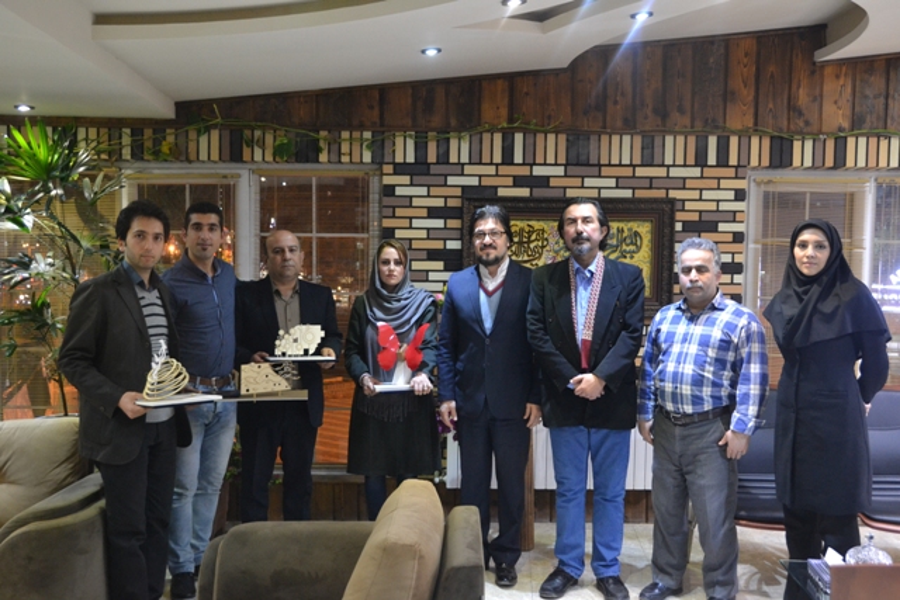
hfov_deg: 49.5
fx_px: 975
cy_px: 300
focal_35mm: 39
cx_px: 450
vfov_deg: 34.2
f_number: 4
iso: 1800
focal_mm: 26
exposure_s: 1/15
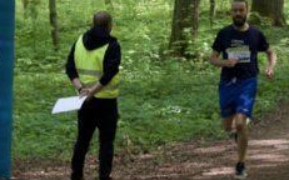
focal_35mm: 159
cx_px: 103
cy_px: 29
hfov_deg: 13.2
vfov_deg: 8.2
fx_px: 1252
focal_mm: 46.9
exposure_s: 1/250
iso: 400
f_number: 4
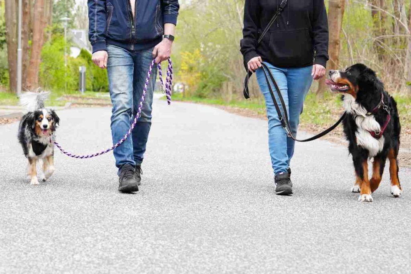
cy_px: 137
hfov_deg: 28.9
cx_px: 206
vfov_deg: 19.4
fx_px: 799
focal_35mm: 70
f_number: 5.6
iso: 3200
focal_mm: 70
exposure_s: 1/2500
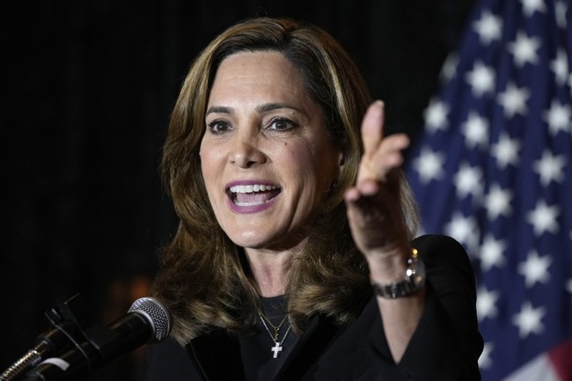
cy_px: 190
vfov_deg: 4.6
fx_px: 4765
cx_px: 286
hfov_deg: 6.9
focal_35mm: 300
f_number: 2.8
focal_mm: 200
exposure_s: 1/640
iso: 2500
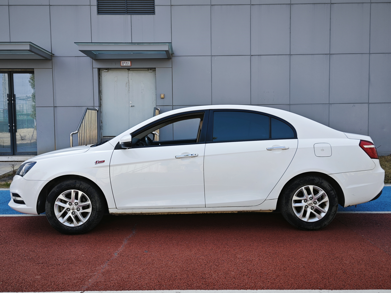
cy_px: 146
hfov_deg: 73.9
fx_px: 260
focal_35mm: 23
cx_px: 196
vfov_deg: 58.9
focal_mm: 5.43
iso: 50
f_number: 1.8
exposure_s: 1/679
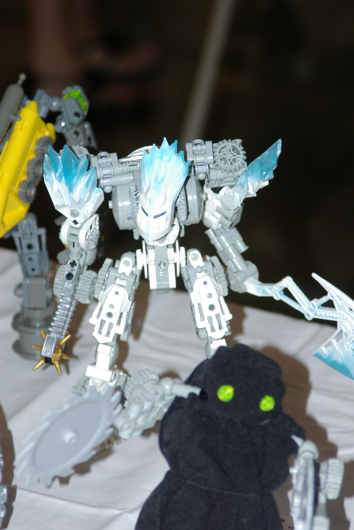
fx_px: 2387
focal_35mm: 162
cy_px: 265
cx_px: 177
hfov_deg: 8.5
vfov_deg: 12.7
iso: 400
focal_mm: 108
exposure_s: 1/125
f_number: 5.6
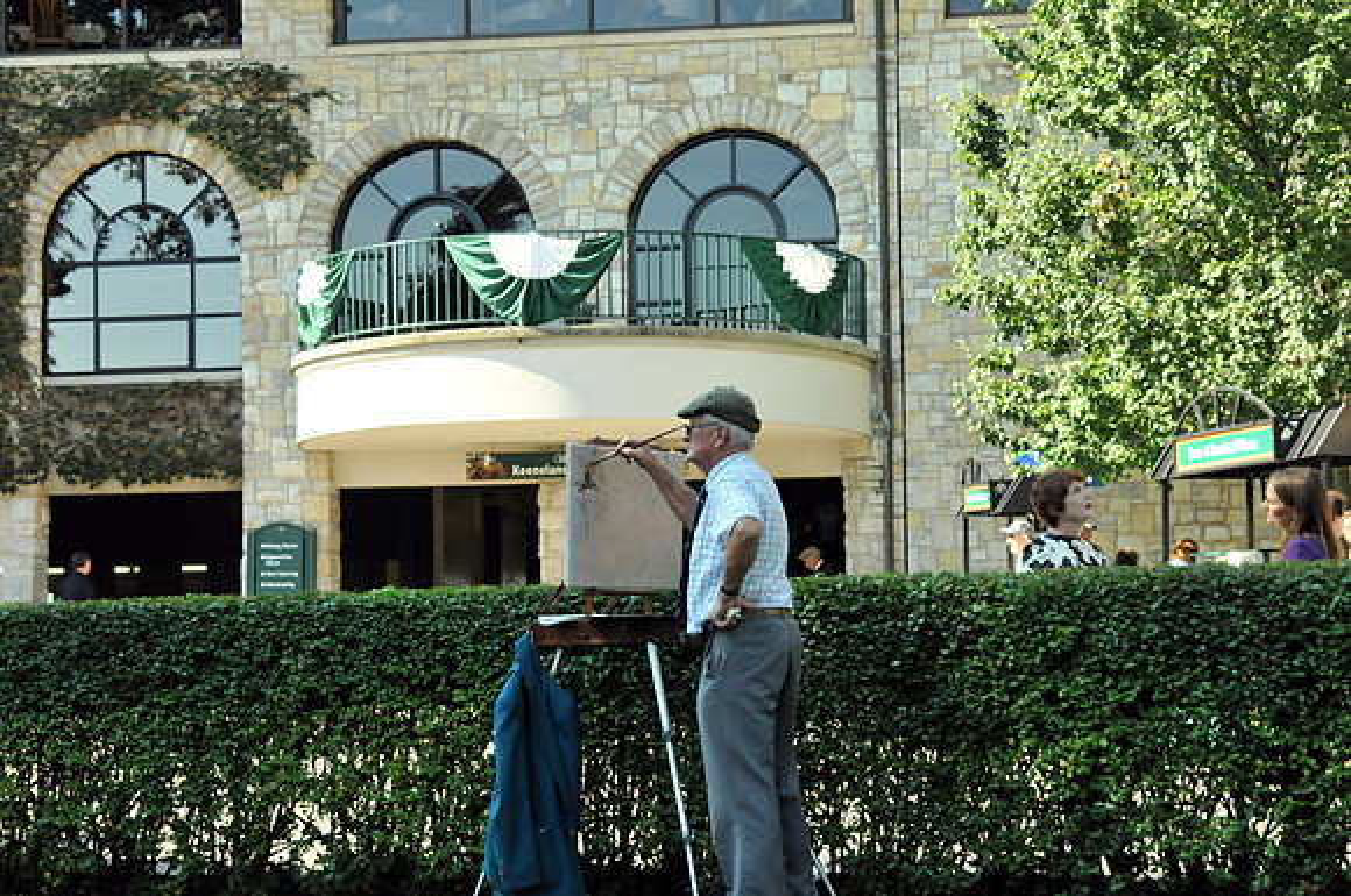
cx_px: 676
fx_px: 2530
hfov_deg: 29.9
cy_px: 448
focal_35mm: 68
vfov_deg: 20.1
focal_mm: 45
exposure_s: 1/1000
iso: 1000
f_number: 5
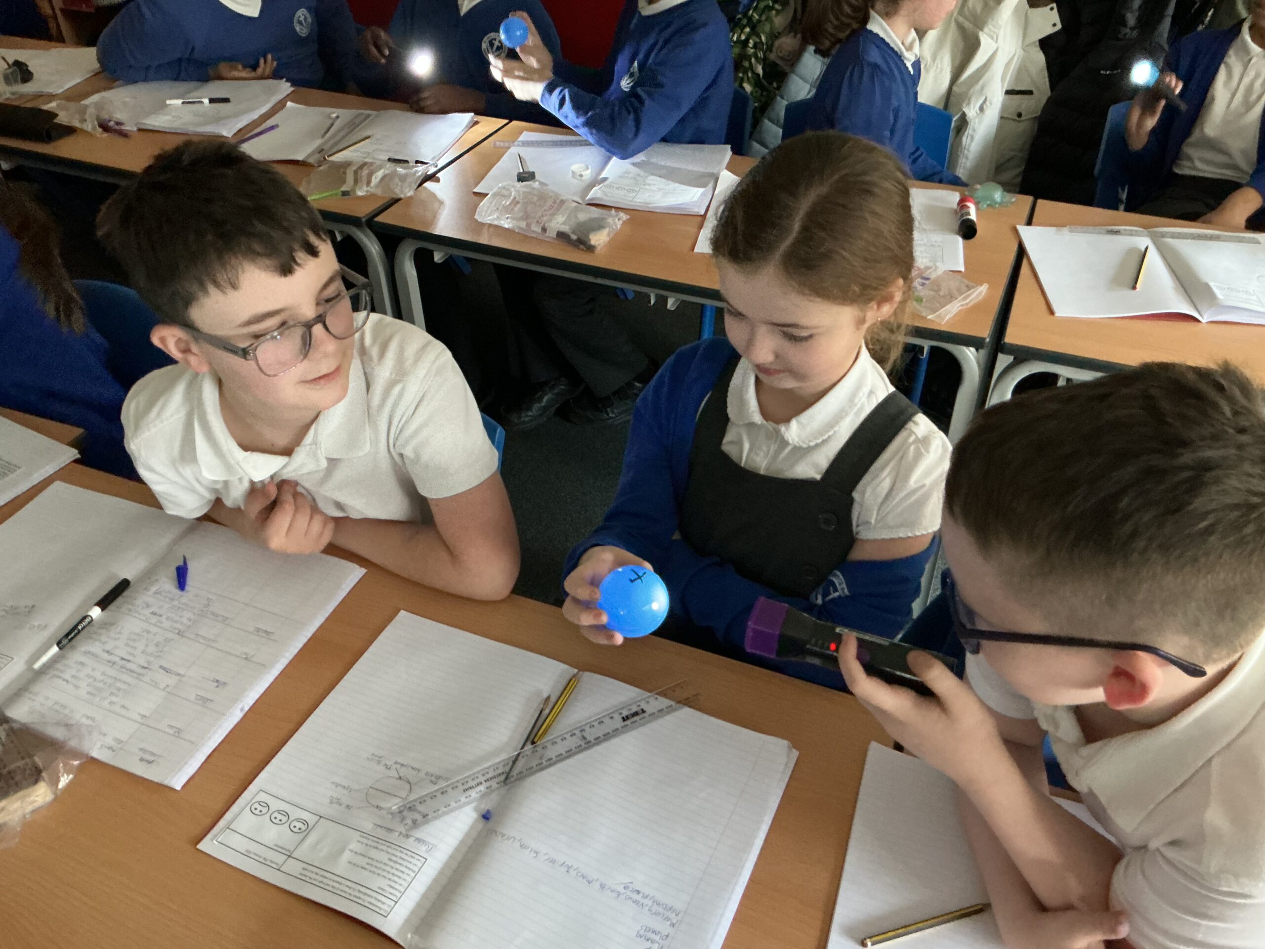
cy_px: 474
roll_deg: +1.4
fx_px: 1060
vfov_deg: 48.2
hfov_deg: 61.7
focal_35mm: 29
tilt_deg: -37.5
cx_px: 632
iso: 500
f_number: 1.8
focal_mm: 3
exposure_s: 1/30
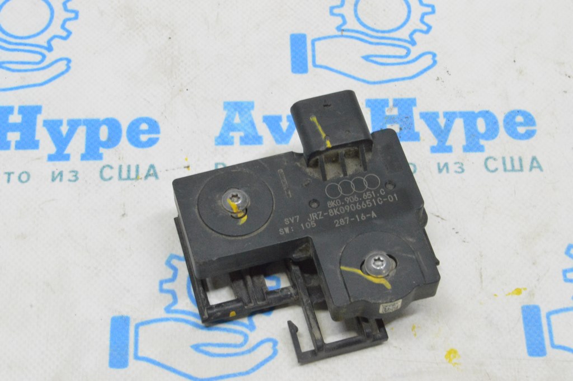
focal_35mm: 72
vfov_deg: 18.9
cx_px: 286
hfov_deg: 28.1
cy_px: 190
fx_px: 1145
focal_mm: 48
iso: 6400
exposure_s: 1/15
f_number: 20
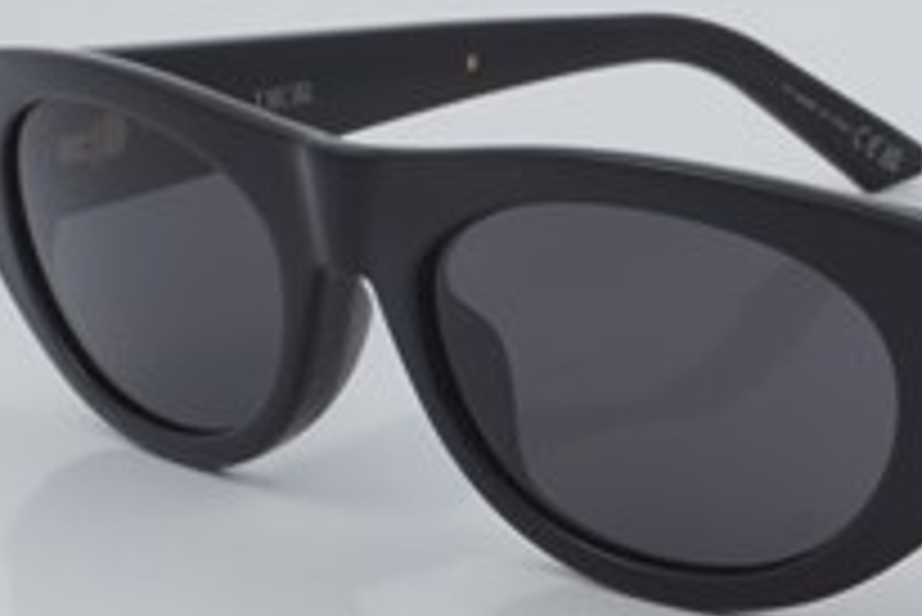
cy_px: 315
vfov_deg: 9.4
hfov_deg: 13.9
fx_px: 3742
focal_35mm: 146
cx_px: 846
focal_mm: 50
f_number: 29
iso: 100
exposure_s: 1/4
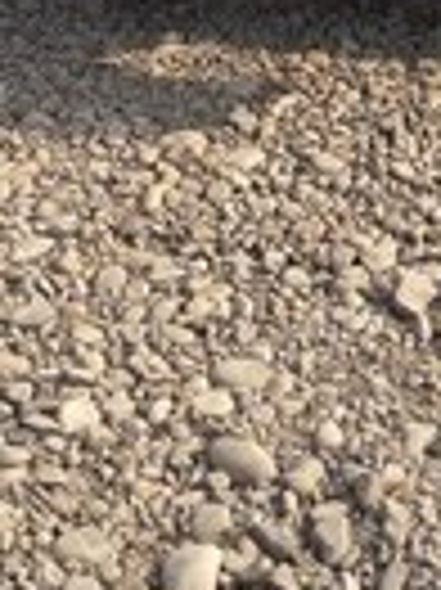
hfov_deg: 13.9
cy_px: -315
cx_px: 328
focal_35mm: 106
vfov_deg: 16.7
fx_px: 1803
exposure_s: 1/951
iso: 40
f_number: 1.9
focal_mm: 3.7
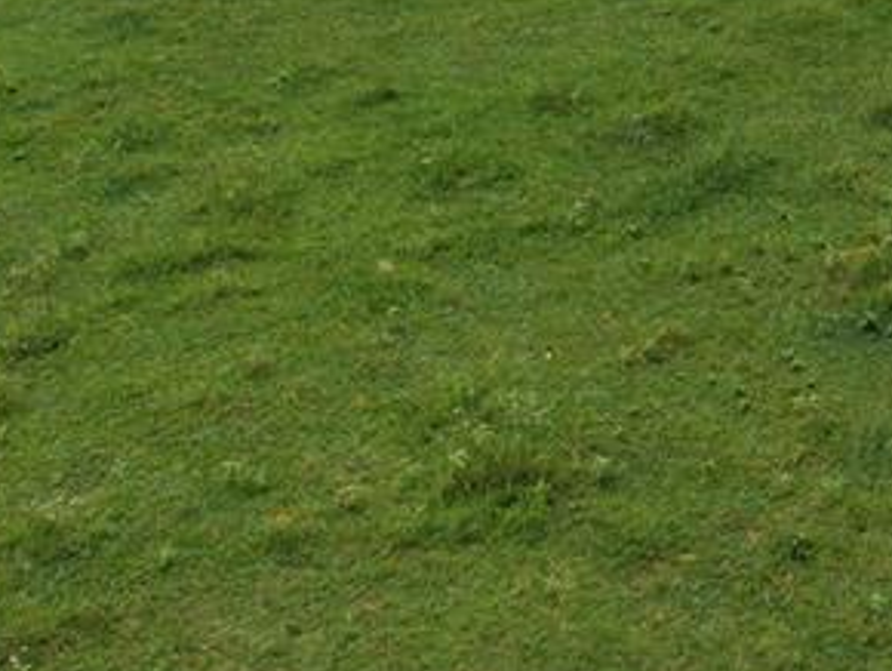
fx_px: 2450
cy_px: -314
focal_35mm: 95
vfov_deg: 14.6
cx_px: 1089
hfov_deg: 19.4
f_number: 2.8
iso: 100
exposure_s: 1/800
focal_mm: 14.45
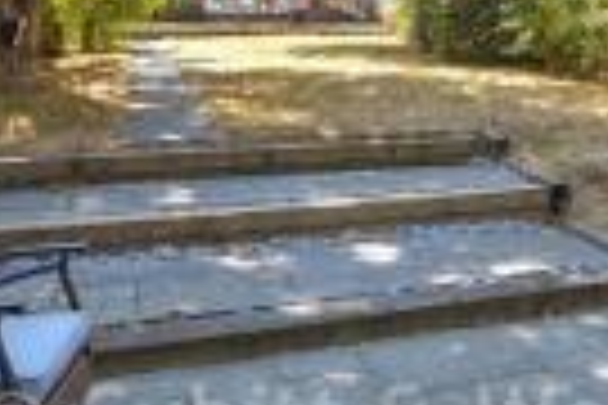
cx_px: 676
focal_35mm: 53
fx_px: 895
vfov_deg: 23.5
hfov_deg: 32.7
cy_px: -70
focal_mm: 10
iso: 160
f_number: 8
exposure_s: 1/80
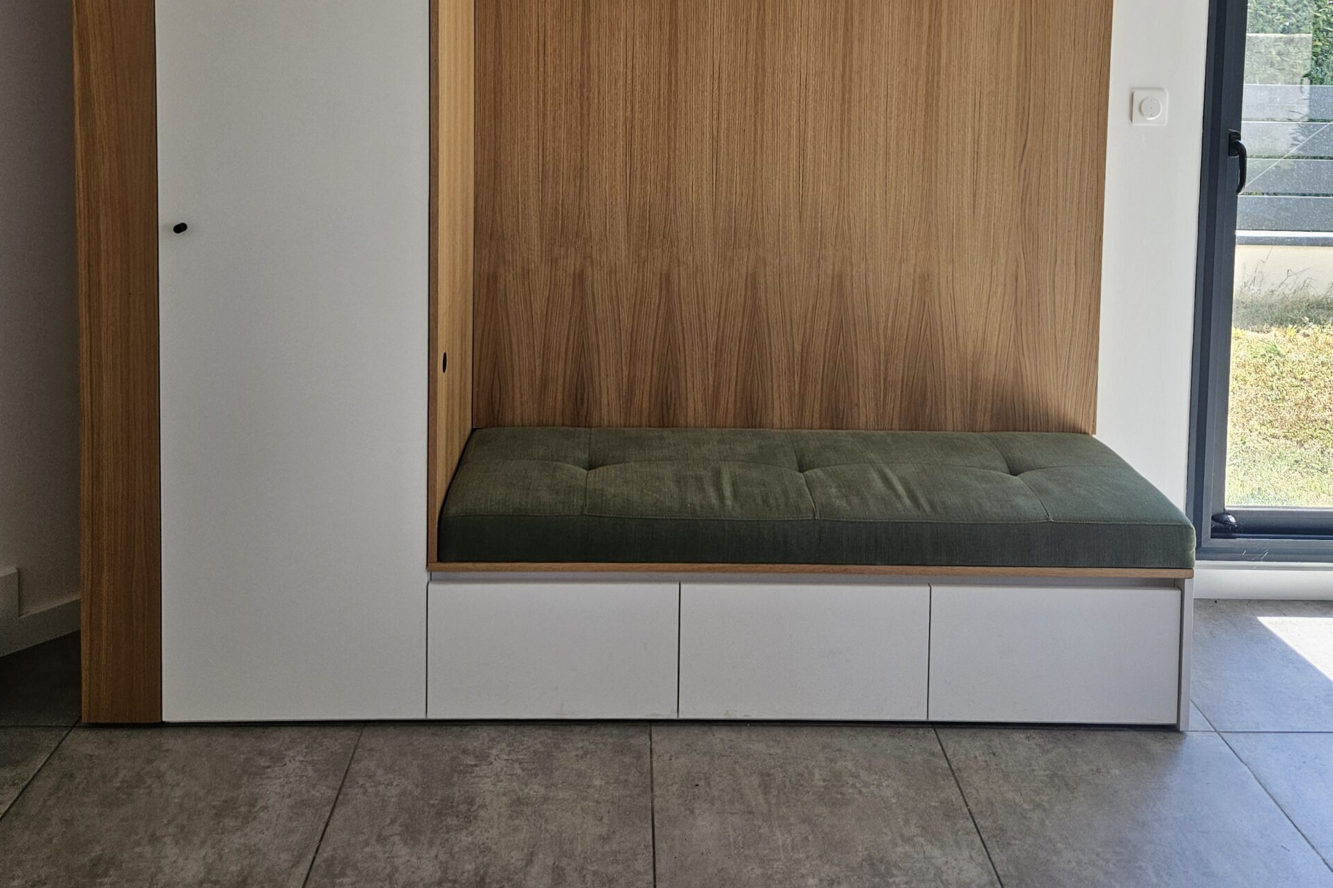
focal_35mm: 32
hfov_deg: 58.7
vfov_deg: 38.7
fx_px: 1185
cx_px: 667
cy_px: 118
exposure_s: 1/190
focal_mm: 5.4
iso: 64
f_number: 1.8
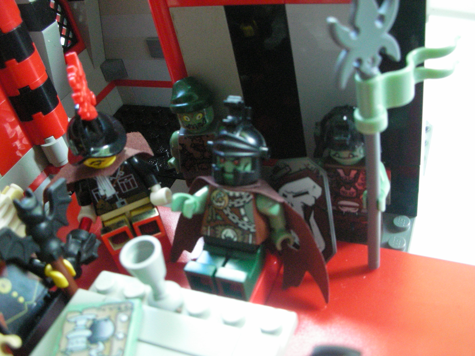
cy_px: 178
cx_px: 238
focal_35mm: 35
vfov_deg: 40.7
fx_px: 480
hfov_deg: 52.6
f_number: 3
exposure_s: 1/39.6
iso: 400
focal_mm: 5.8
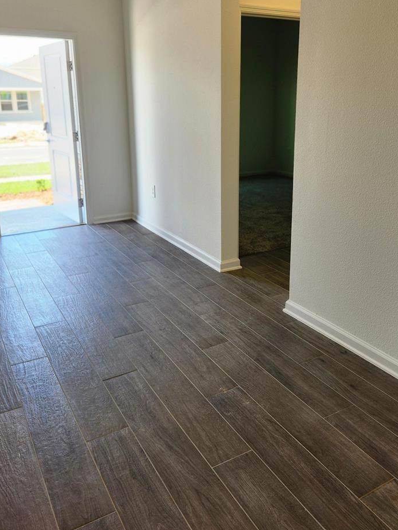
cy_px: 196
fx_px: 460
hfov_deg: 46.8
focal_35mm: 30
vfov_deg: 59.1
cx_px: 202
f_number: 1.8
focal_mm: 5.4
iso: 25
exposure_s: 1/120
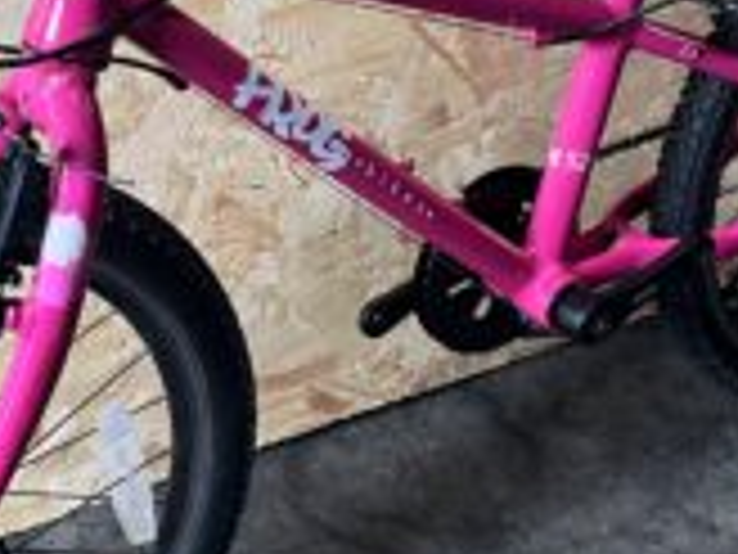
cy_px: 203
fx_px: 1620
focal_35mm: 76
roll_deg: -3.0
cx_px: 212
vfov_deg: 19.3
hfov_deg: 25.4
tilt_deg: -34.8
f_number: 1.6
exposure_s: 1/74
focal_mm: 5.1
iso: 125
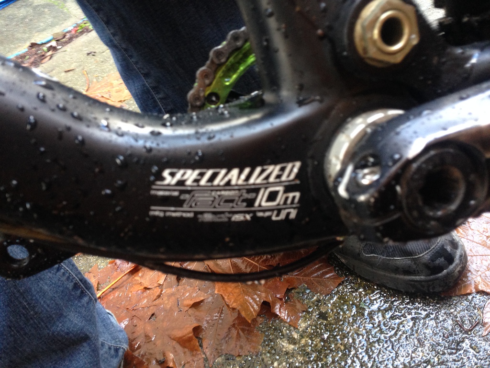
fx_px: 467
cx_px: 245
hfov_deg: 55.4
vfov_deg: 42.9
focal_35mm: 33
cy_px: 184
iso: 160
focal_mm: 4.12
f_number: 2.4
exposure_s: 1/20
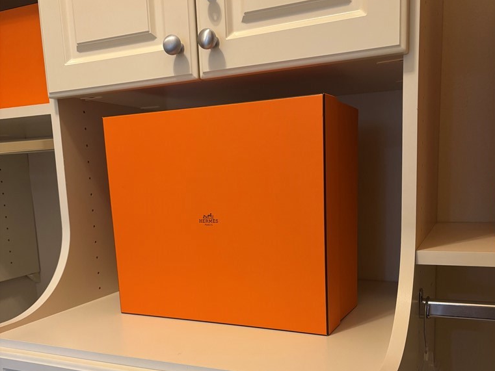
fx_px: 501
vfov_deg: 40.1
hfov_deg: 52.6
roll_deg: +1.3
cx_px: 248
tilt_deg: -9.9
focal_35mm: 35
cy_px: 255
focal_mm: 5.96
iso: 160
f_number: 1.6
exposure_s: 1/60
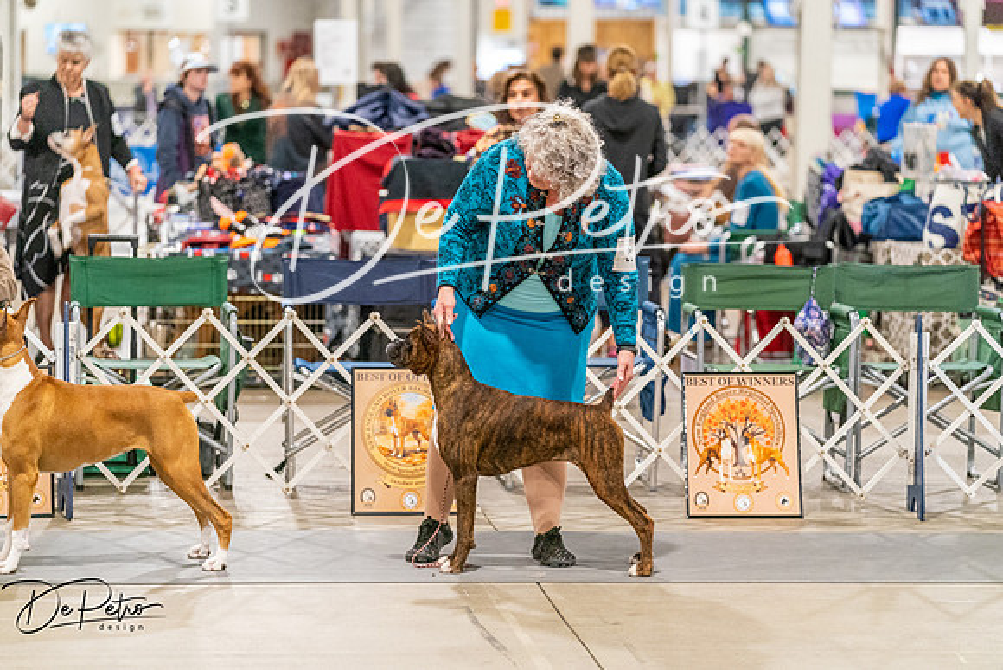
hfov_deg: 15.3
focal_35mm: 134
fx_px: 3734
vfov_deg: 10.2
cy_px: 335
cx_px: 502
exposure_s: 1/250
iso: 6400
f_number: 3.2
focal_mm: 134
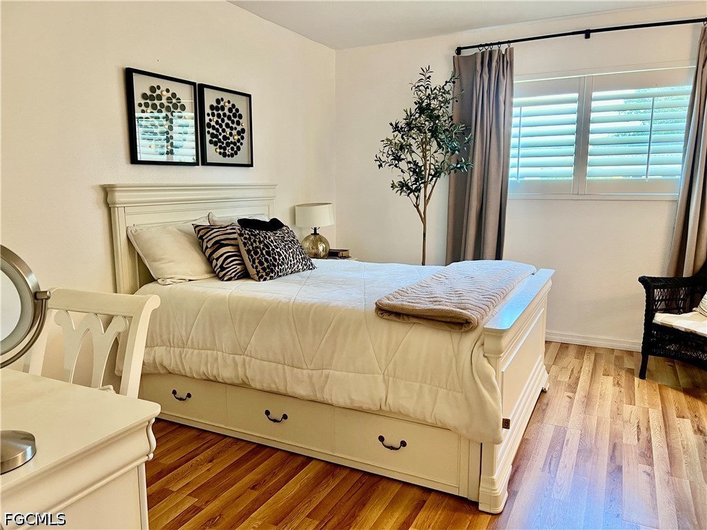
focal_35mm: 26
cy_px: 265
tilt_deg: -9.5
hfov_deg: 67.3
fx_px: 531
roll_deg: +0.4
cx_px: 354
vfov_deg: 53.1
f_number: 1.5
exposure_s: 1/60
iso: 125
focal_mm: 5.7
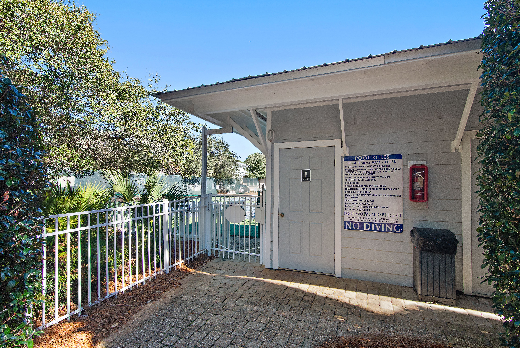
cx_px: 260
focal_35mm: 17
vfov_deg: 70.6
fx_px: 246
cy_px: 174
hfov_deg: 93.2
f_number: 8
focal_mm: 17
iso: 320
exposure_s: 1/200
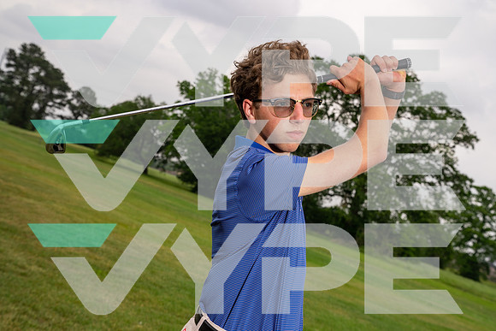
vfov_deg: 24.6
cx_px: 248
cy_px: 166
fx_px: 758
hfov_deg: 36.2
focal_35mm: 55
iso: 100
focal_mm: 55
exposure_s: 1/250
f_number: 8
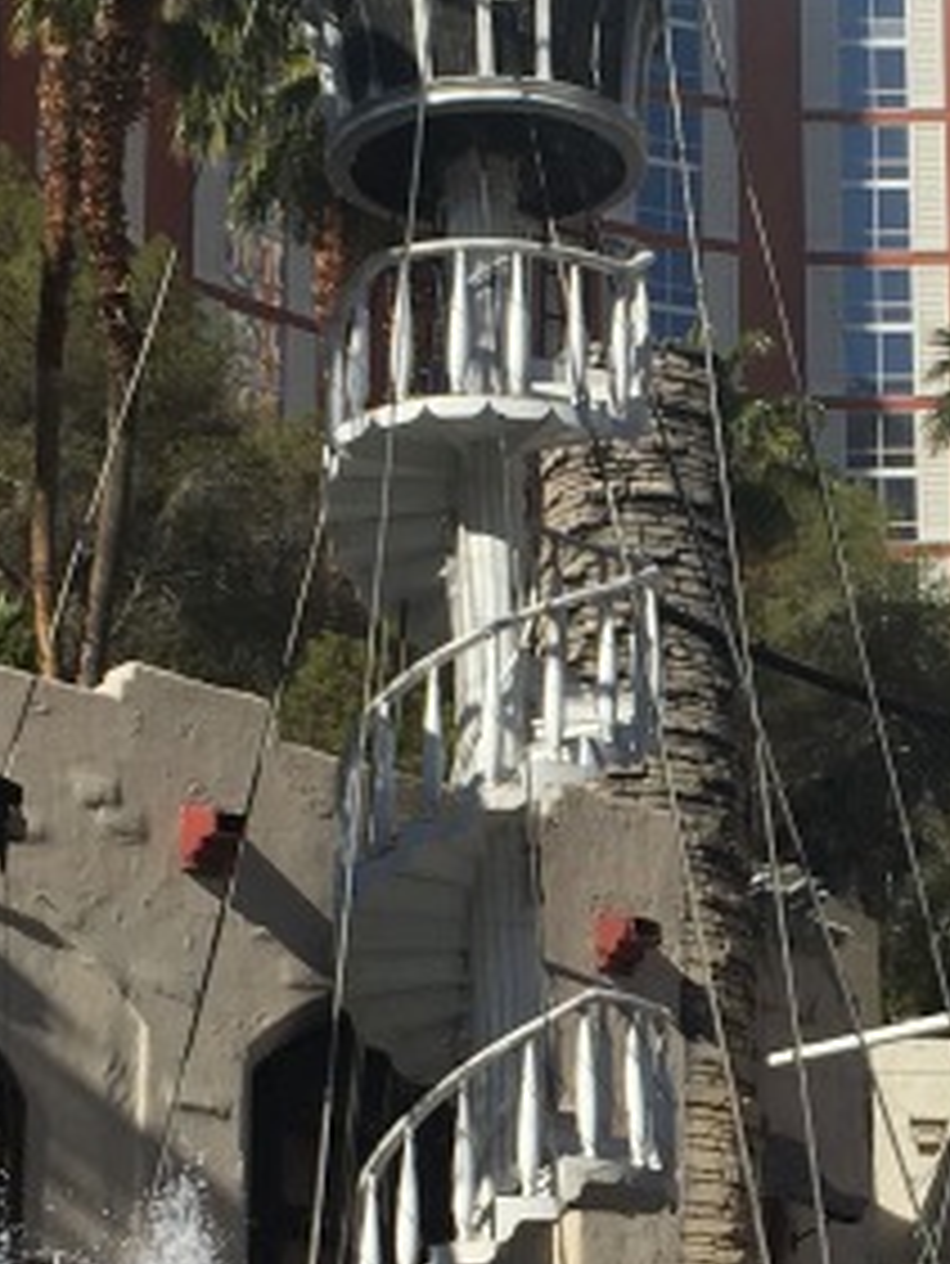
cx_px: 900
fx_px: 4022
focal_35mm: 110
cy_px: 945
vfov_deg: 17.8
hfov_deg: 13.3
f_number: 2.2
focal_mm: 4.15
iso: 25
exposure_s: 1/2747
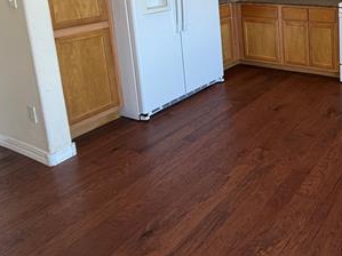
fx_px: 296
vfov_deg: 40.9
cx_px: 356
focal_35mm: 30
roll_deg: +1.8
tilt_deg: -7.4
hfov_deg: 47.6
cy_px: 1
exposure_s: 1/120
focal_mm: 2.22
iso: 160
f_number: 2.2
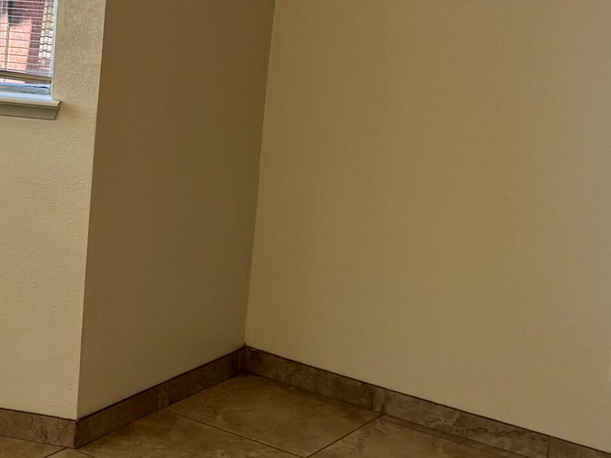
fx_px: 1377
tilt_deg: -5.7
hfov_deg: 22.7
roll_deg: -3.0
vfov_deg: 18.5
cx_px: -153
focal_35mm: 78
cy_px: 21
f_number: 1.78
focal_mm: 6.76
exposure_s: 1/237
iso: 100
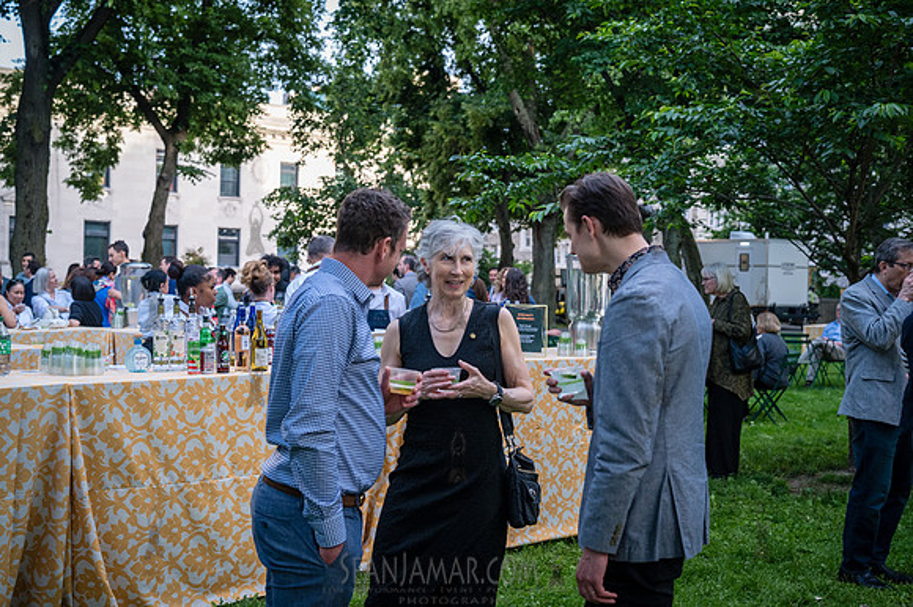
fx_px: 1166
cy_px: 304
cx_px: 456
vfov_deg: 29.2
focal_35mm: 46
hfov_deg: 42.8
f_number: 4
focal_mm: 46
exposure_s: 1/1000
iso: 1600
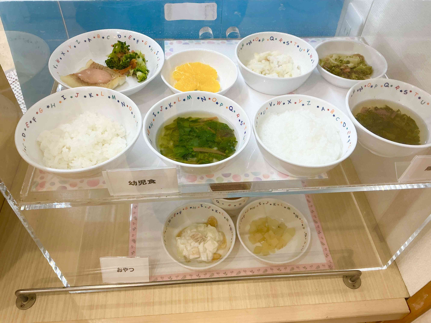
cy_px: 162
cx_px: 216
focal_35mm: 29
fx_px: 361
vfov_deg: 48.2
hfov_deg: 61.7
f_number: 1.8
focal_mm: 3
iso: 50
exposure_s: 1/60
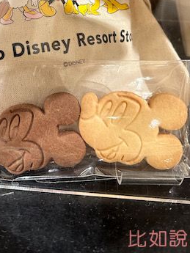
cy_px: 6
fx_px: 373
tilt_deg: -26.4
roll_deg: -0.6
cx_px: 53
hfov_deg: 28.3
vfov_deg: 34.4
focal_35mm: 51
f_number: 1.78
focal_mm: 6.86
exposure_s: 1/100
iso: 200
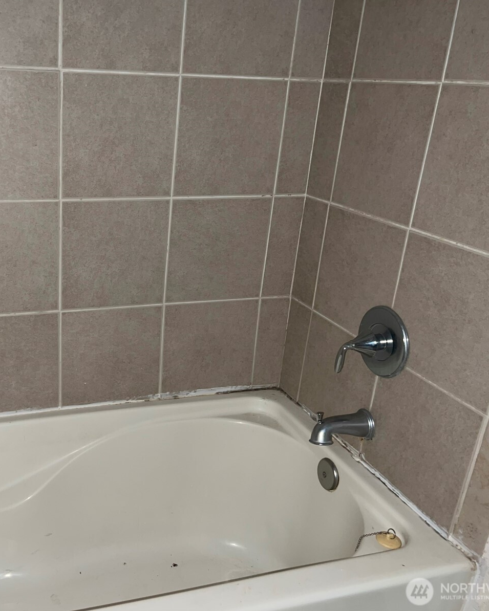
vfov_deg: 52.8
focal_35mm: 34
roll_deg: -0.8
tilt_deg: -21.5
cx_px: 129
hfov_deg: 42.2
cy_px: 305
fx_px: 615
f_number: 1.5
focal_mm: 5.7
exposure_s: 1/4
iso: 32
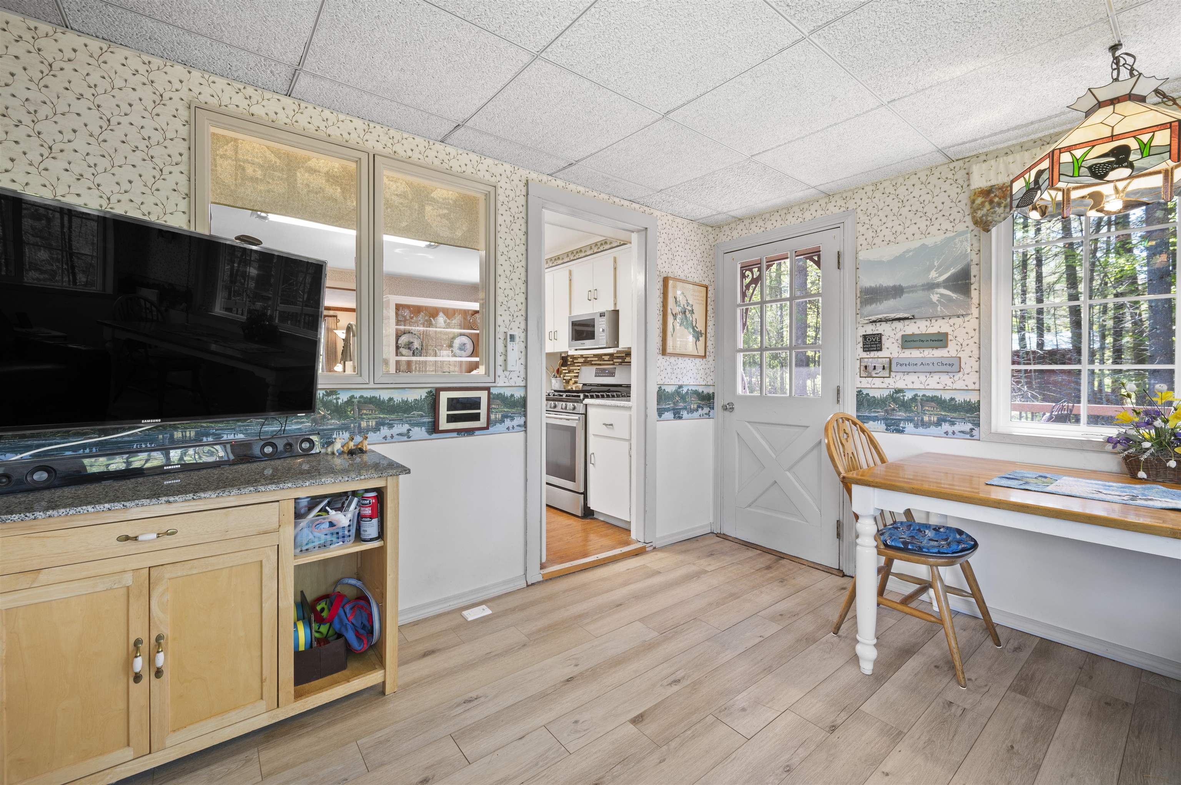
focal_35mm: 15
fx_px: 492
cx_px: 590
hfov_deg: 100.4
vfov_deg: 77.2
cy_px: 392
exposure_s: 2
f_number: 7.1
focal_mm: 15
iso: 250
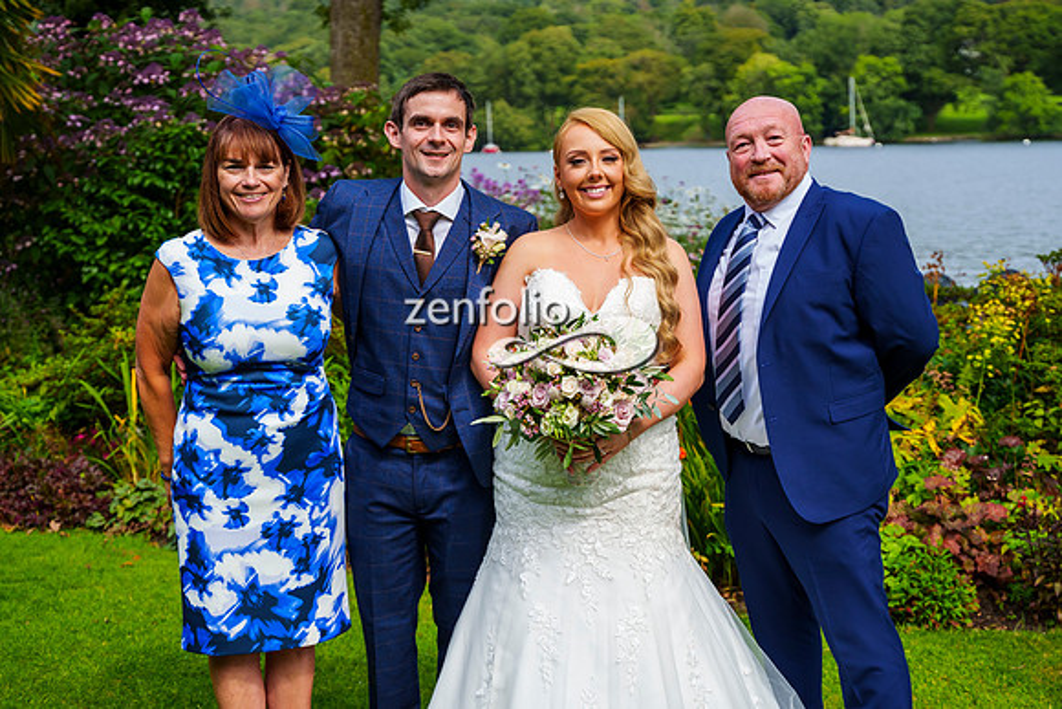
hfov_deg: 34.3
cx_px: 567
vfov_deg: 23.3
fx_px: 1719
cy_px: 305
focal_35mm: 58
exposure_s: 1/8000
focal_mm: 51
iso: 800
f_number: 3.5
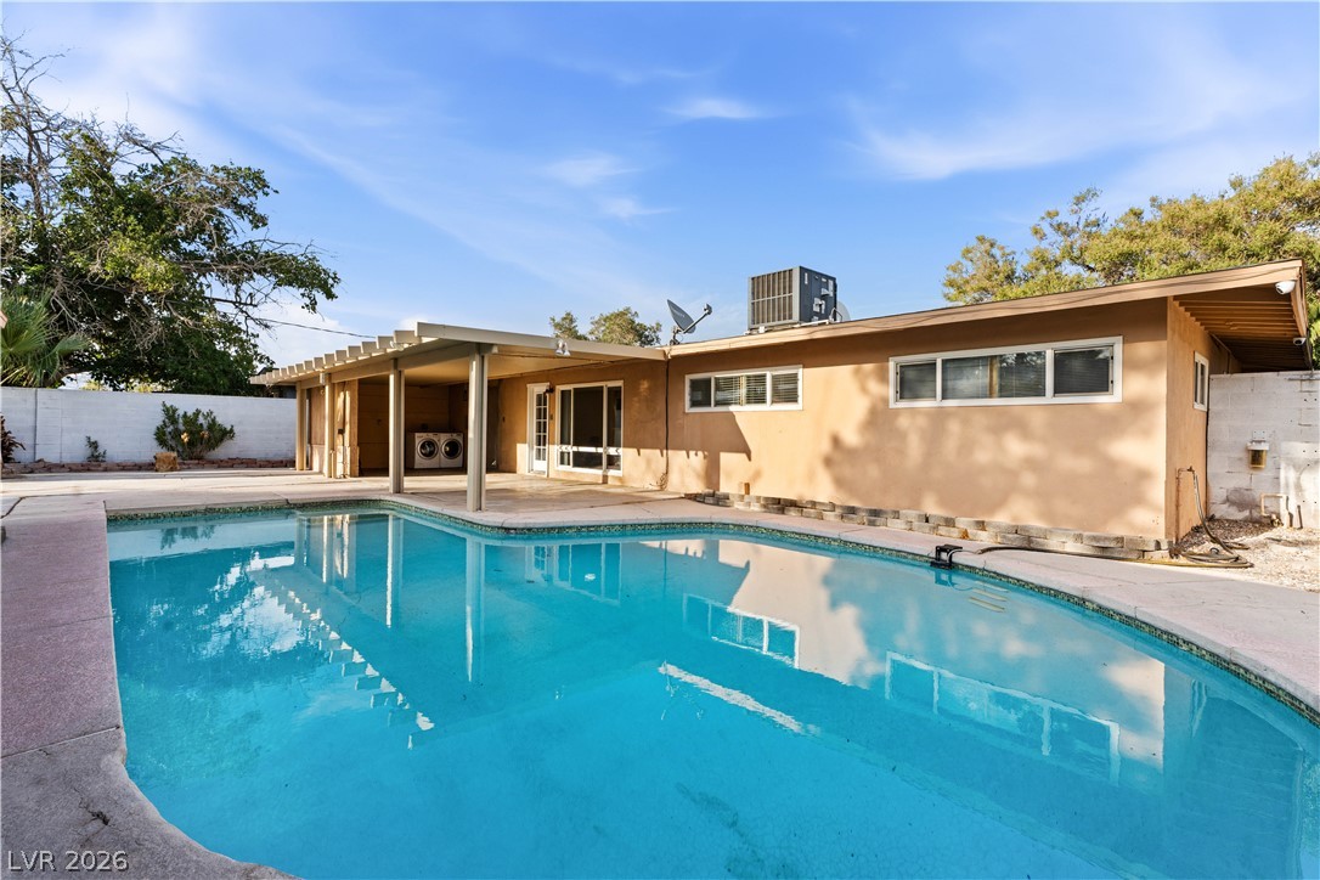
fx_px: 587
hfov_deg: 96.7
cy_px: 440
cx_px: 660
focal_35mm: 16
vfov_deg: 73.7
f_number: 10
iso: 400
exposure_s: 1/250
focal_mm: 16
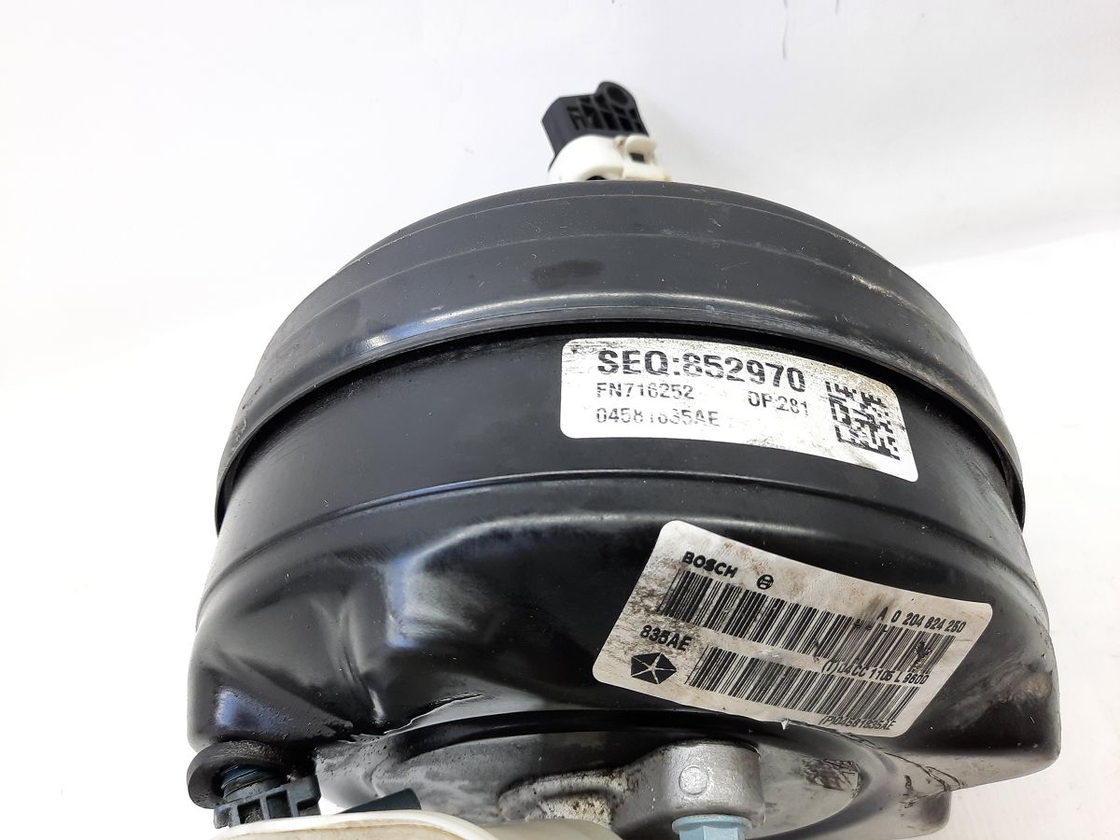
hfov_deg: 69.4
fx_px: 809
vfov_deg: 54.9
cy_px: 420
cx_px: 560
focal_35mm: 25
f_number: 2
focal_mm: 4.6
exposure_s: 1/50
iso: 125
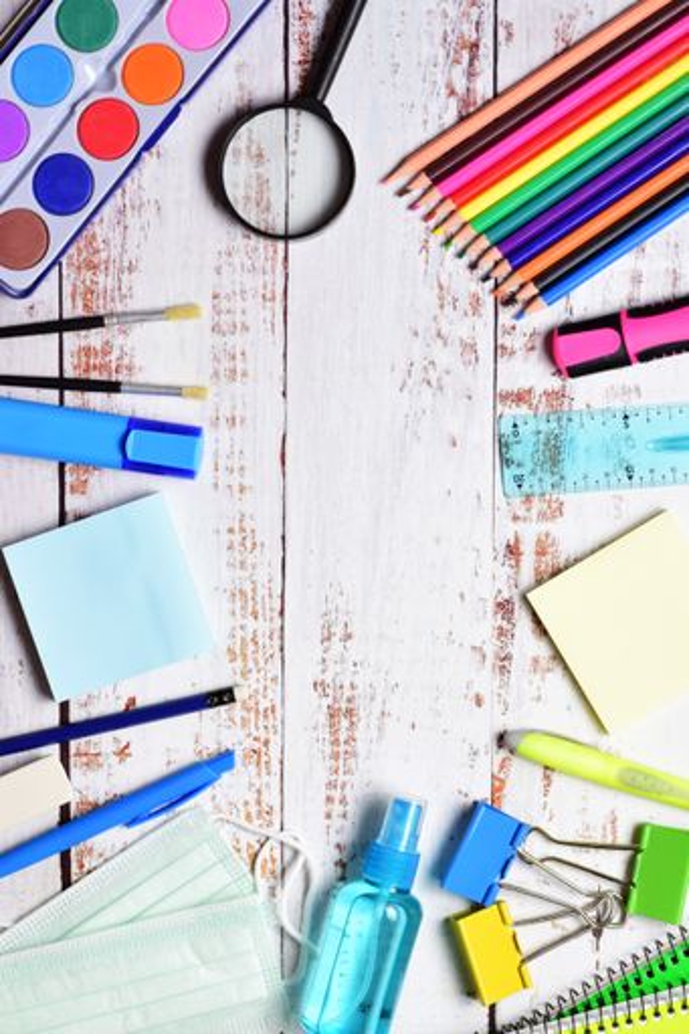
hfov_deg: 18.2
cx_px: 344
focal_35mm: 75
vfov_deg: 27.0
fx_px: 2154
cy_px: 517
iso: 200
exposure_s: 1/4
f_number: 14
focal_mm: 50
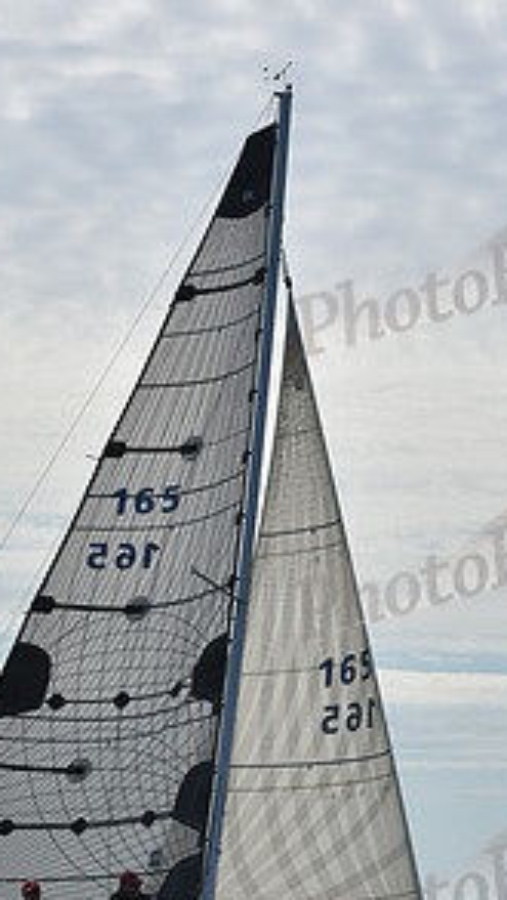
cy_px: 765
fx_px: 3462
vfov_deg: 14.7
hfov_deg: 8.4
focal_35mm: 145
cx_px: 137
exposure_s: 1/1000
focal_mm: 70
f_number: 13
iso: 320
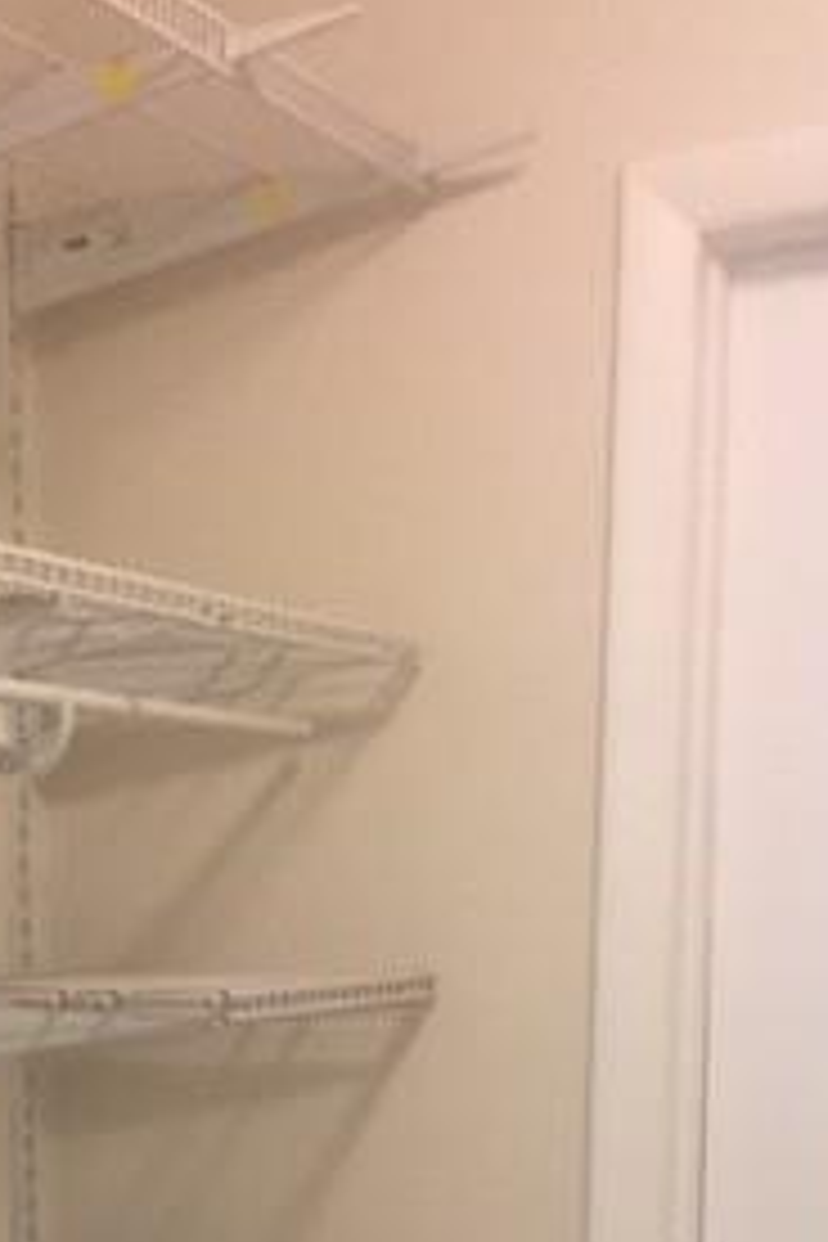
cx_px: -63
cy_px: 1350
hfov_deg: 18.8
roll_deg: +0.6
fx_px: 2415
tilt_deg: -12.0
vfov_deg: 26.6
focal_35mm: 70
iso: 125
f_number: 2.2
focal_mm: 4.15
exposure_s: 1/30
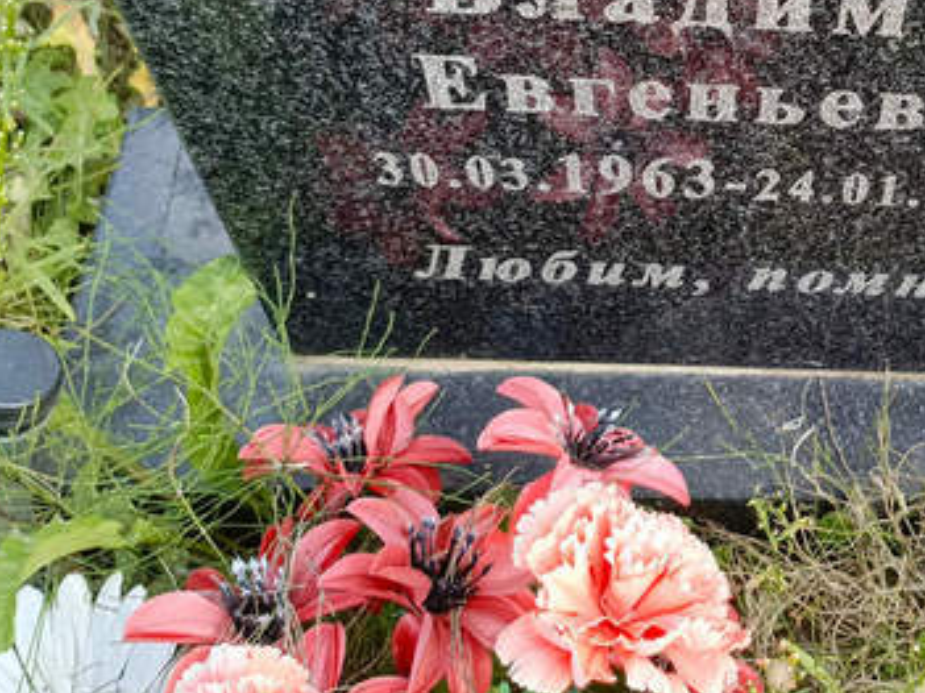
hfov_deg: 32.0
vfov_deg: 24.9
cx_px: 851
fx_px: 1523
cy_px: 79
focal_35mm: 57
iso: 110
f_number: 1.69
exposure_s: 1/188
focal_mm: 4.76
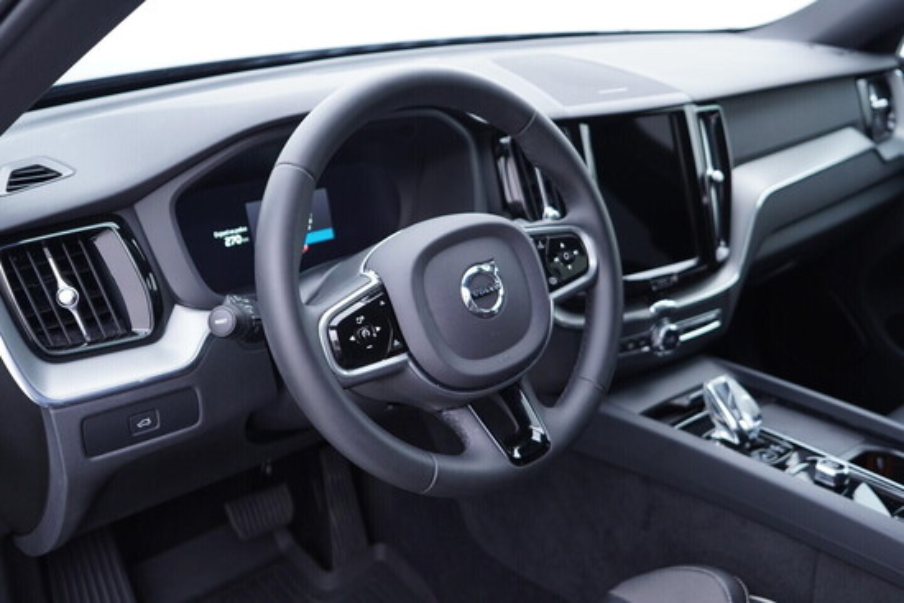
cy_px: 302
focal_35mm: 36
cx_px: 452
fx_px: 904
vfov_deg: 36.9
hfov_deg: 53.1
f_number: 2.8
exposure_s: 1/40
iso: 320
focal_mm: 24
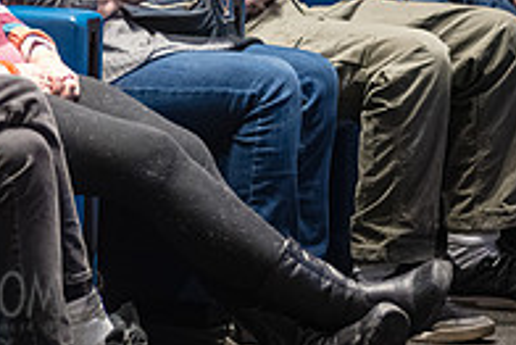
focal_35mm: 366
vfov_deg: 3.7
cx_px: -74
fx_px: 5250
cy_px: -154
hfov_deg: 5.6
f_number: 3.2
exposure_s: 1/250
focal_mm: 120
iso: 6400
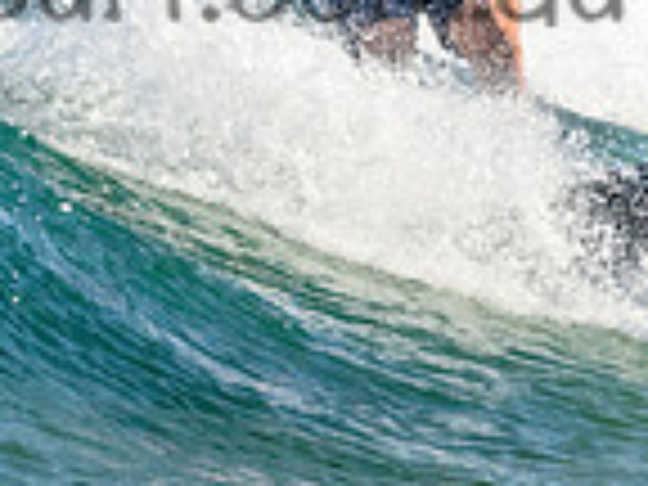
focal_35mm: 3105
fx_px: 58125
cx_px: 148
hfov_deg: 0.6
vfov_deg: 0.5
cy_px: -83
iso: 1400
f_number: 11
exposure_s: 1/2000
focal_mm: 800
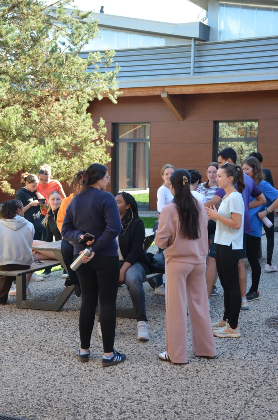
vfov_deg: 35.1
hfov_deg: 23.7
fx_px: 663
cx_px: 139
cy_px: 210
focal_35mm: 57
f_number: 5.6
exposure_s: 1/125
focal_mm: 38
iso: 280
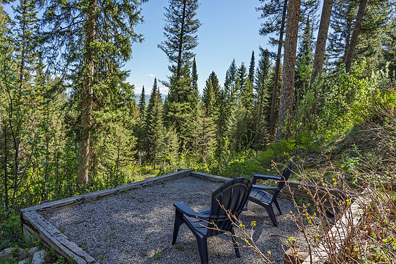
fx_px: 268
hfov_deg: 72.9
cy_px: 132
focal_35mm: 24
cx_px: 198
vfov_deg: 52.5
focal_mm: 24
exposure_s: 1/200
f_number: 13
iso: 400
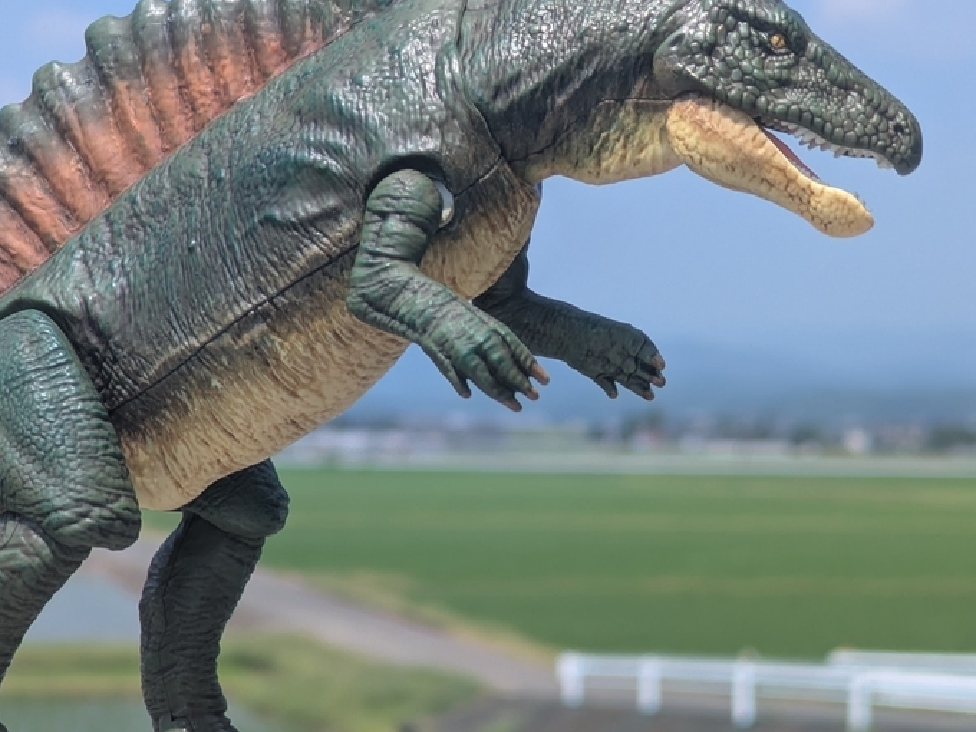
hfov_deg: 21.5
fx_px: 2538
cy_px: 373
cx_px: 192
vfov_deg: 16.4
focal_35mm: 90
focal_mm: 5.43
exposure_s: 1/2212
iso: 55
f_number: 1.89
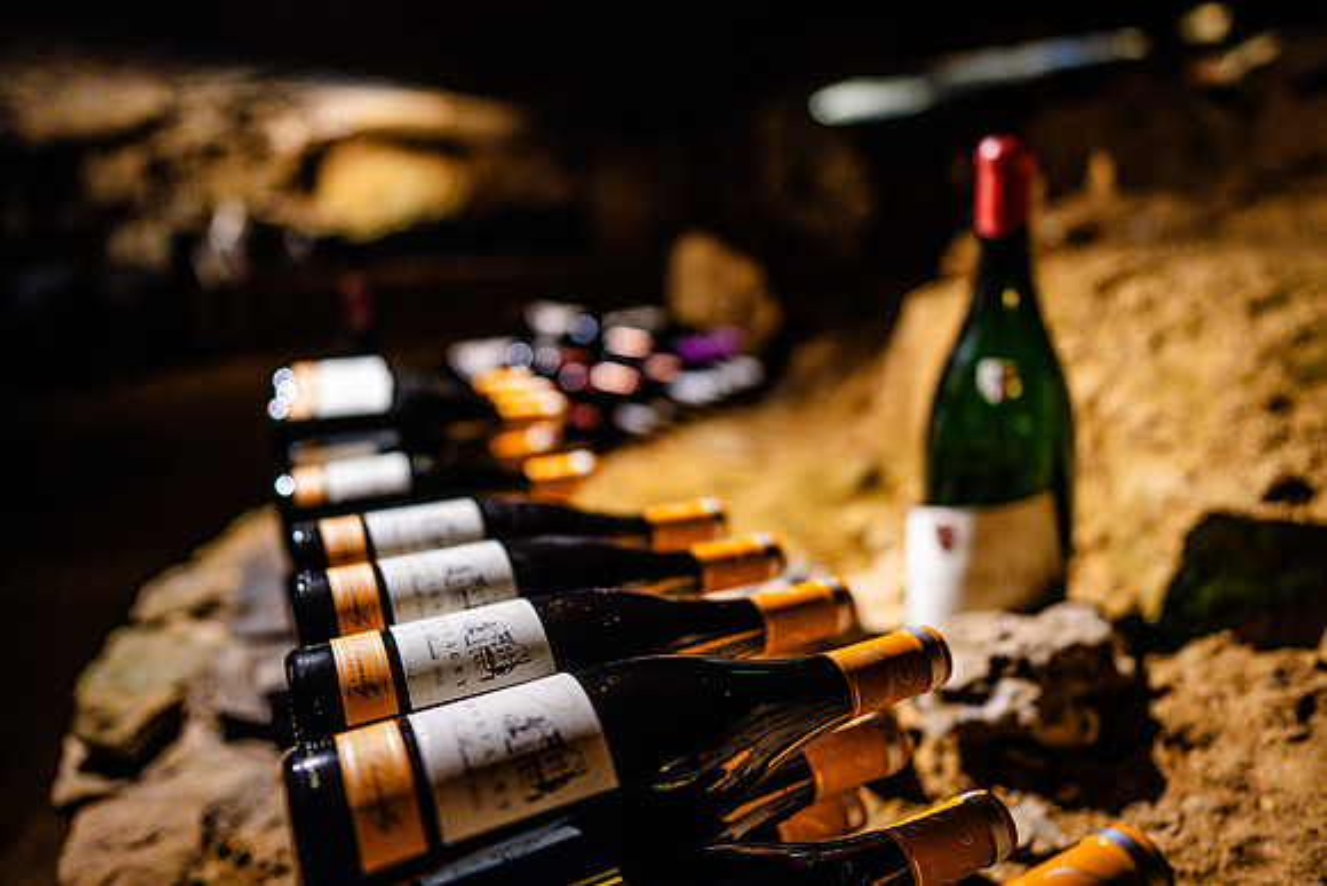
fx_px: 885
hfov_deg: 73.7
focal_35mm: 24
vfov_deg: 53.2
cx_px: 664
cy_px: 443
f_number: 1.4
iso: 1000
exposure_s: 1/100
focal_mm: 24
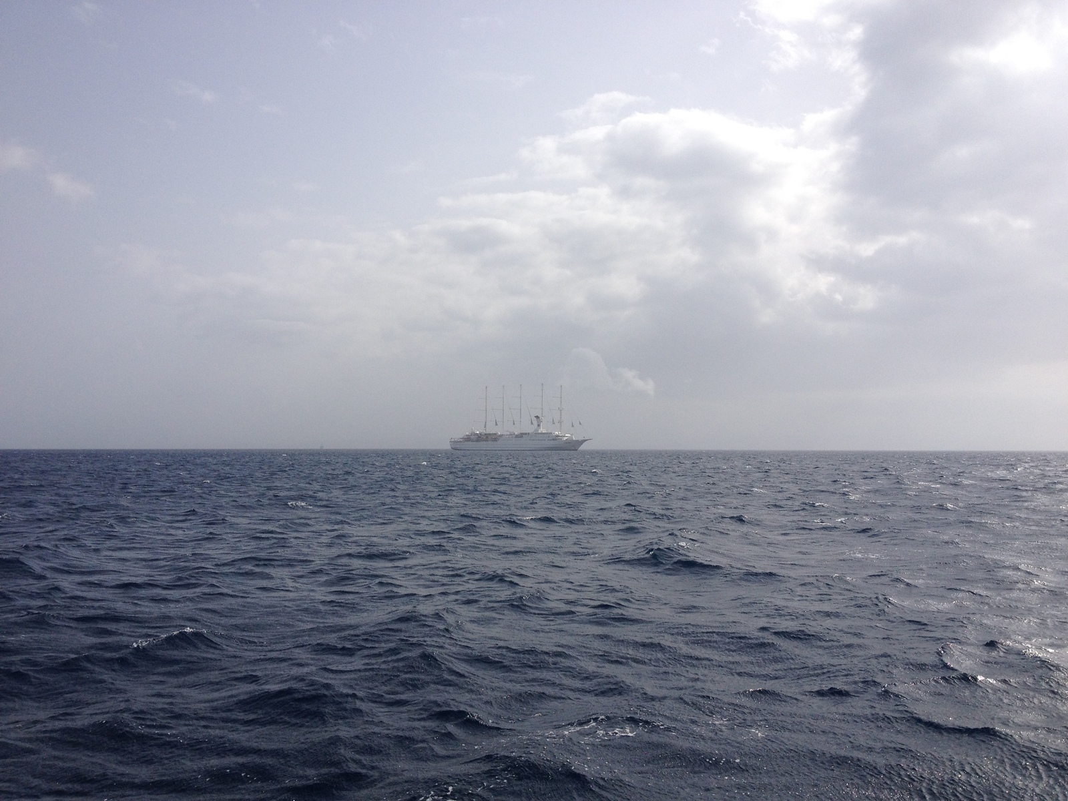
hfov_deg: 52.6
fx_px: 1080
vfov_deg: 40.7
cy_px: 400
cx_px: 534
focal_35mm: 35
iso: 64
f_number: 2.4
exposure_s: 1/2907
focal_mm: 4.28
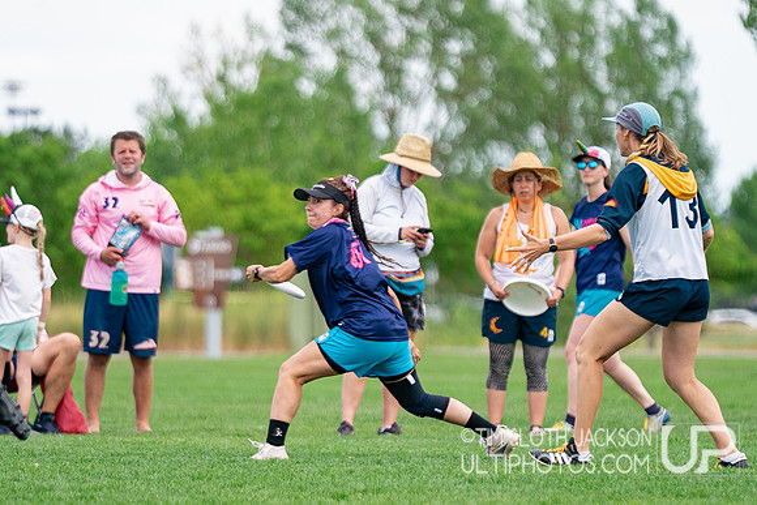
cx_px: 382
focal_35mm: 388
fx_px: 8151
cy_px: 302
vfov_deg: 3.5
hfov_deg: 5.3
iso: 640
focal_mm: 200
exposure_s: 1/3200
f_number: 2.8
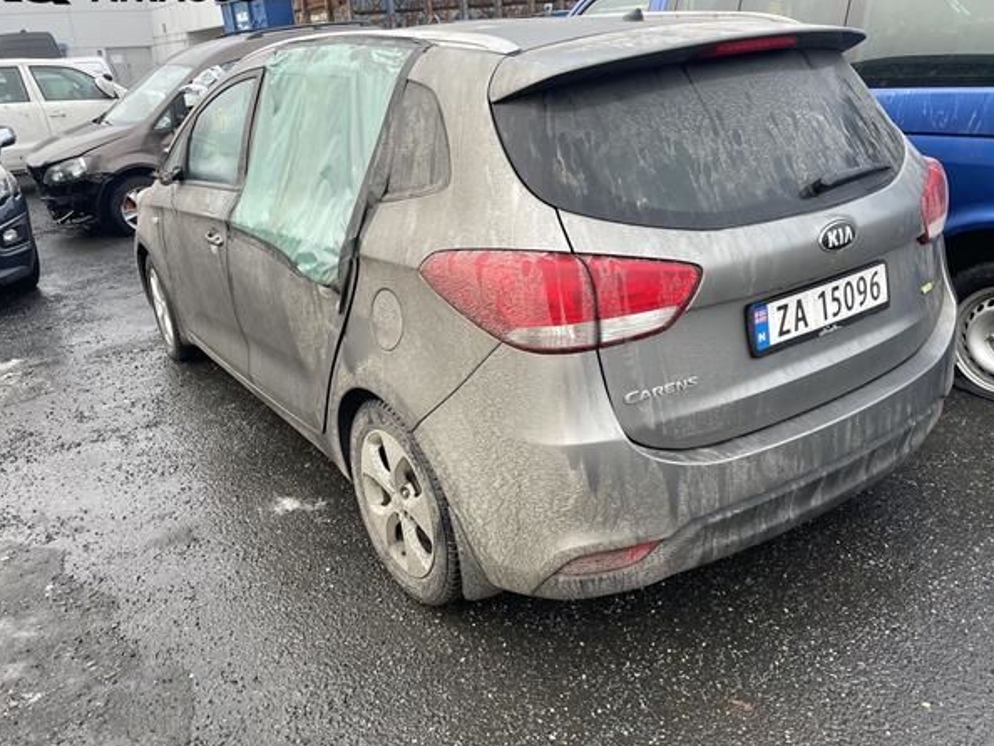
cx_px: 475
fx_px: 804
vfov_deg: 49.8
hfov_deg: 63.4
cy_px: 371
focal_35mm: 28
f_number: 1.6
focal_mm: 4.2
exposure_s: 1/154
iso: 32
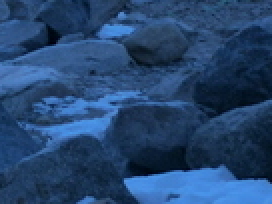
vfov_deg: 7.1
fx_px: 1477
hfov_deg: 9.4
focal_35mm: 188
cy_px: -384
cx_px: -366
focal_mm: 16
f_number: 7.1
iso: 200
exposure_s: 1/320
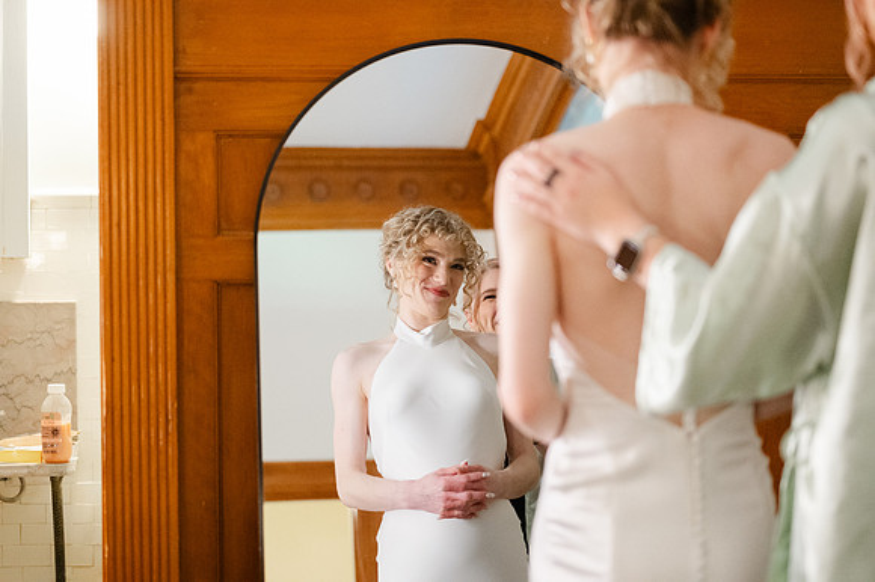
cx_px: 438
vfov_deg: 18.2
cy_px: 291
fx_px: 1822
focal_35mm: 75
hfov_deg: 27.0
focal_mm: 50
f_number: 1.8
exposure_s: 1/125
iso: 1600
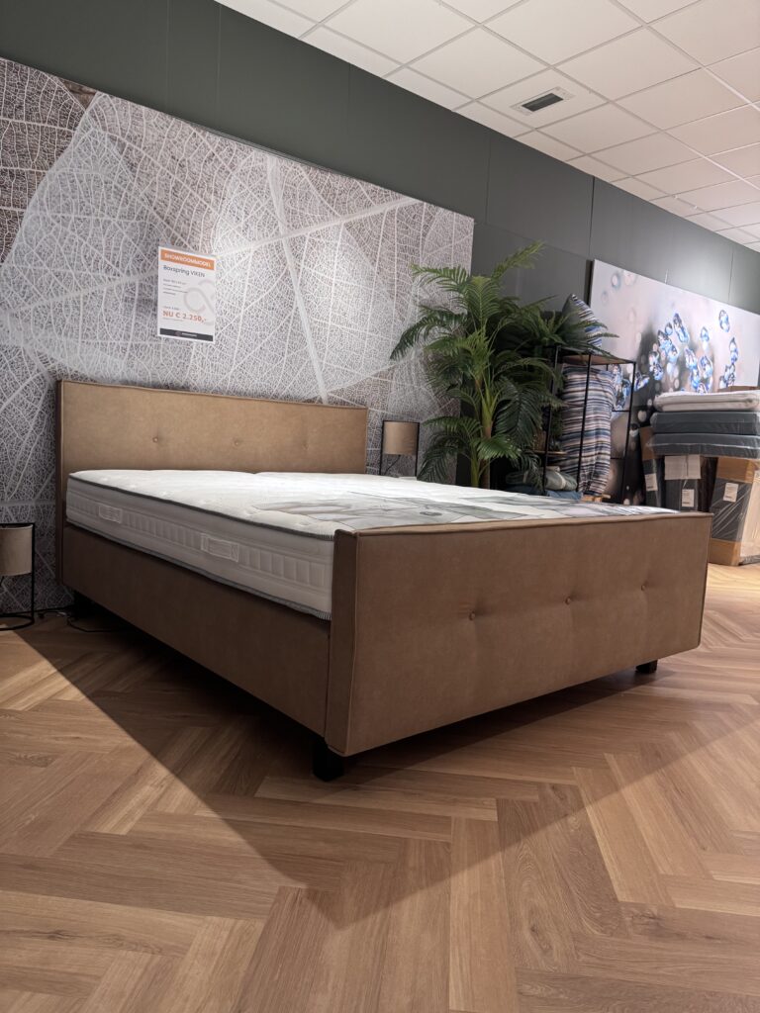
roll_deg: -2.6
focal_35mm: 24
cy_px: 506
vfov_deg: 71.6
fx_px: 703
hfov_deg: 56.8
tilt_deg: -5.4
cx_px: 380
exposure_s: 1/50
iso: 250
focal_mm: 6.76
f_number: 1.78
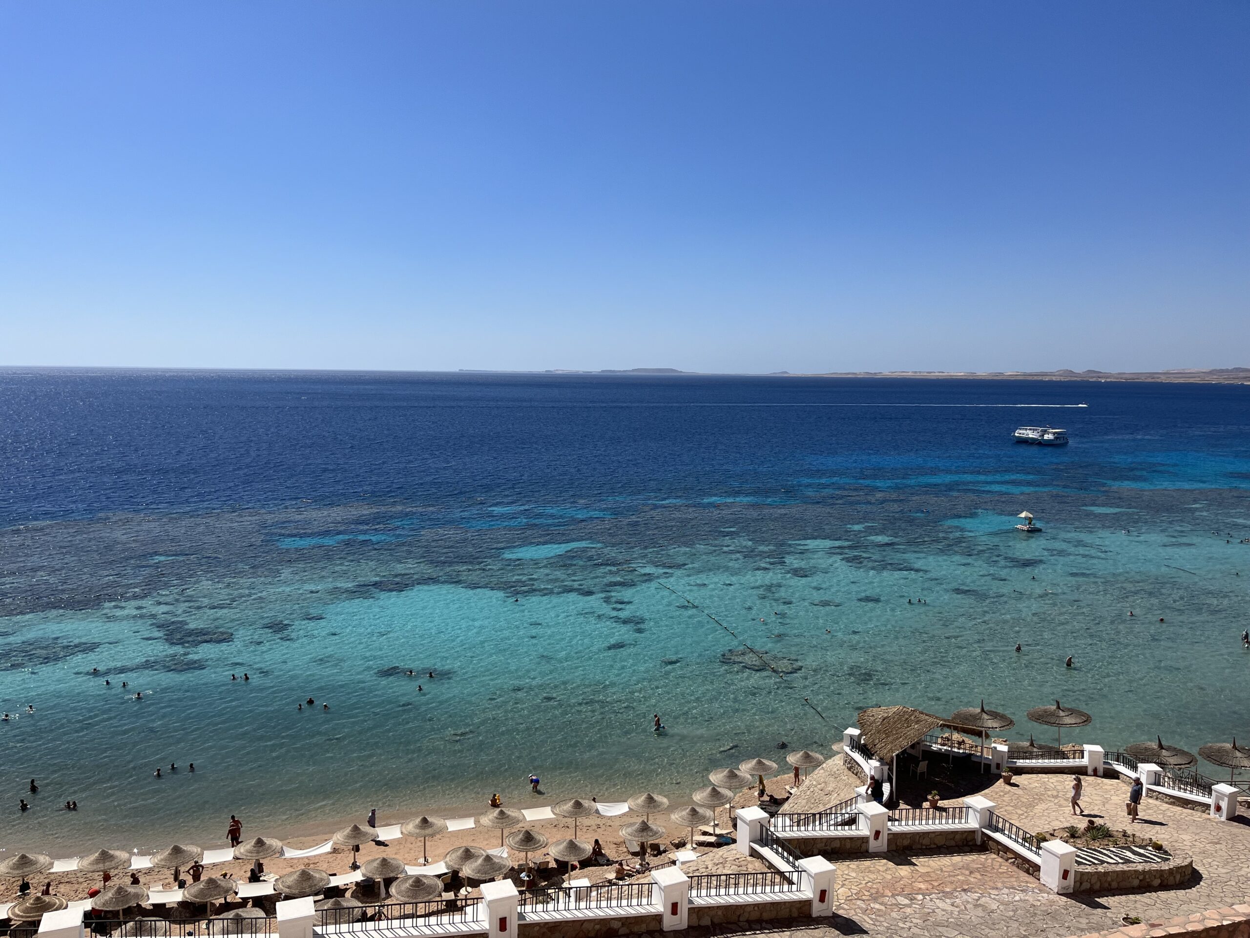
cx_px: 625
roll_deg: -0.8
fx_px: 939
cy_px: 469
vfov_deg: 53.1
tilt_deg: -6.4
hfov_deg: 67.3
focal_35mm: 26
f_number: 1.6
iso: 50
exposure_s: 1/7353
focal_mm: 5.1
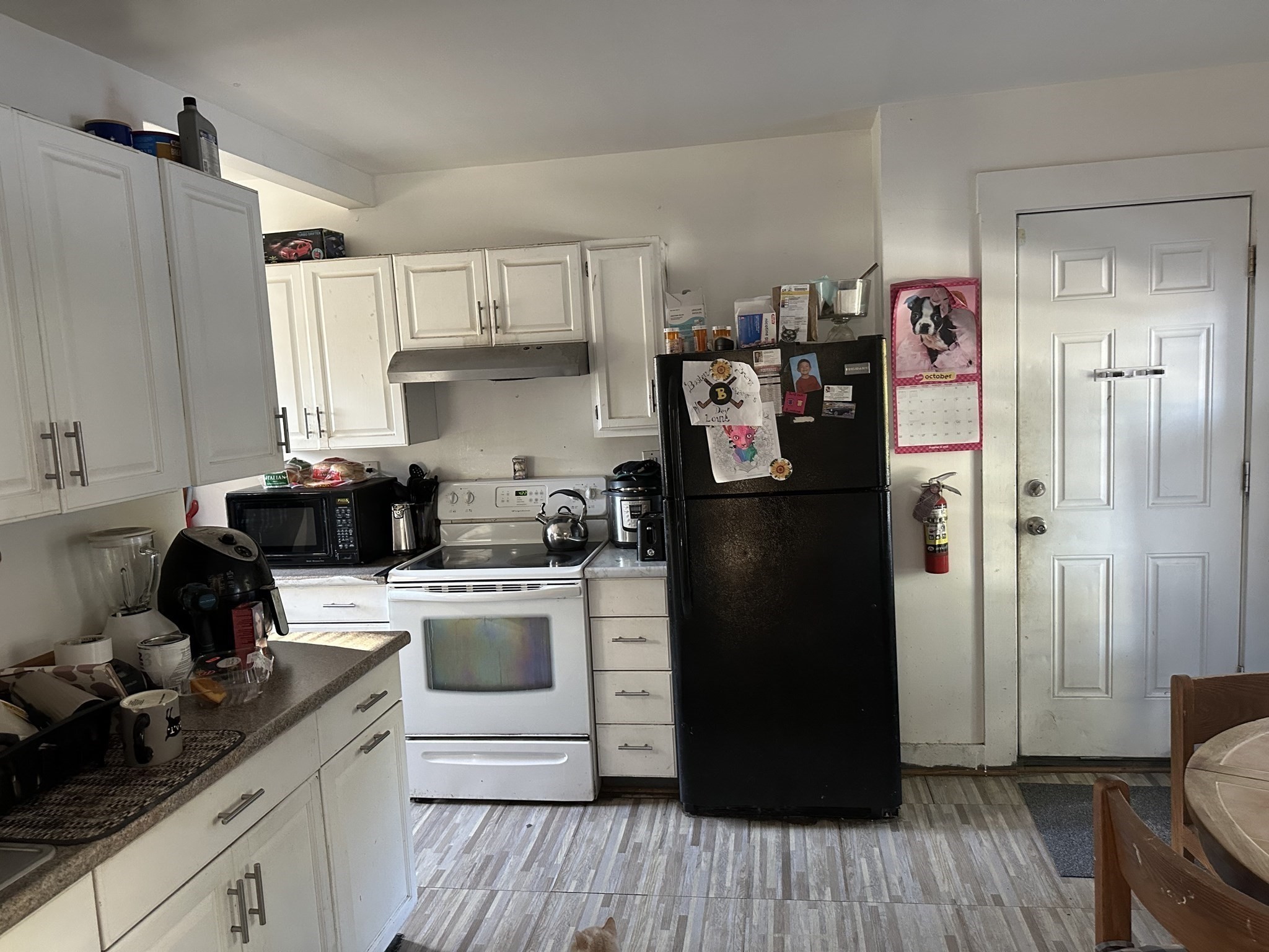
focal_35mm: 24
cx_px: 634
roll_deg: +2.7
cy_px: 476
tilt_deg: -5.8
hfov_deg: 71.6
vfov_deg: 56.8
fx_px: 880
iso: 500
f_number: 1.78
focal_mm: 6.86
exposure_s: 1/60
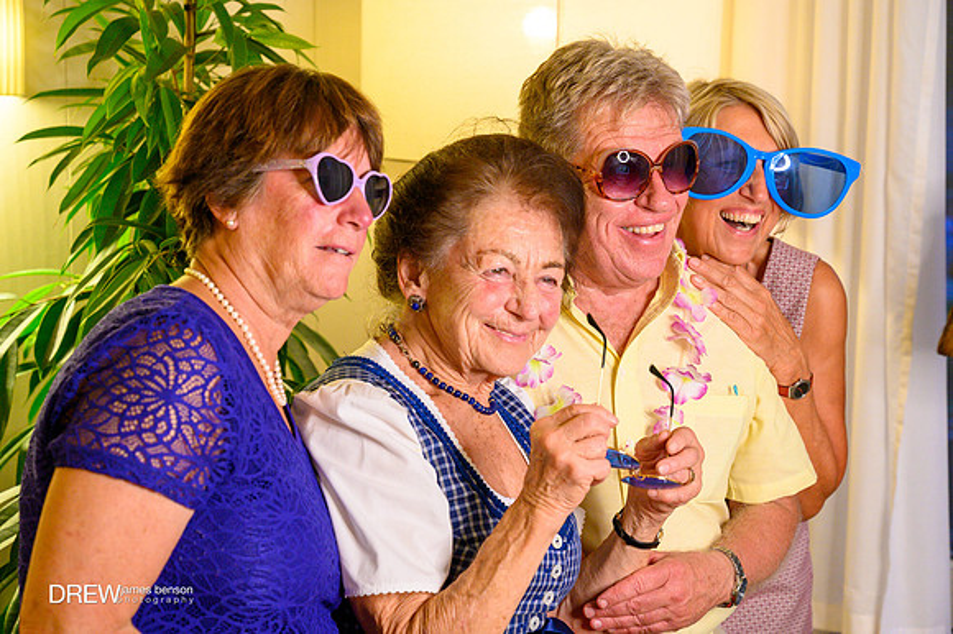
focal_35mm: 70
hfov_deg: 28.9
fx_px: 1852
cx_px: 476
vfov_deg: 19.4
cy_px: 317
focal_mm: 70
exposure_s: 1/160
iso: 2500
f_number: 5
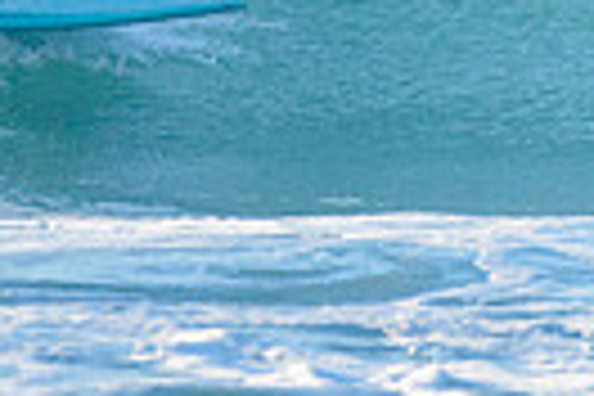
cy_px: -250
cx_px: -76
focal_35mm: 2198
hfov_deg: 0.9
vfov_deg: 0.6
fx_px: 36264
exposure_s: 1/2000
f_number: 5.6
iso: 560
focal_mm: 500
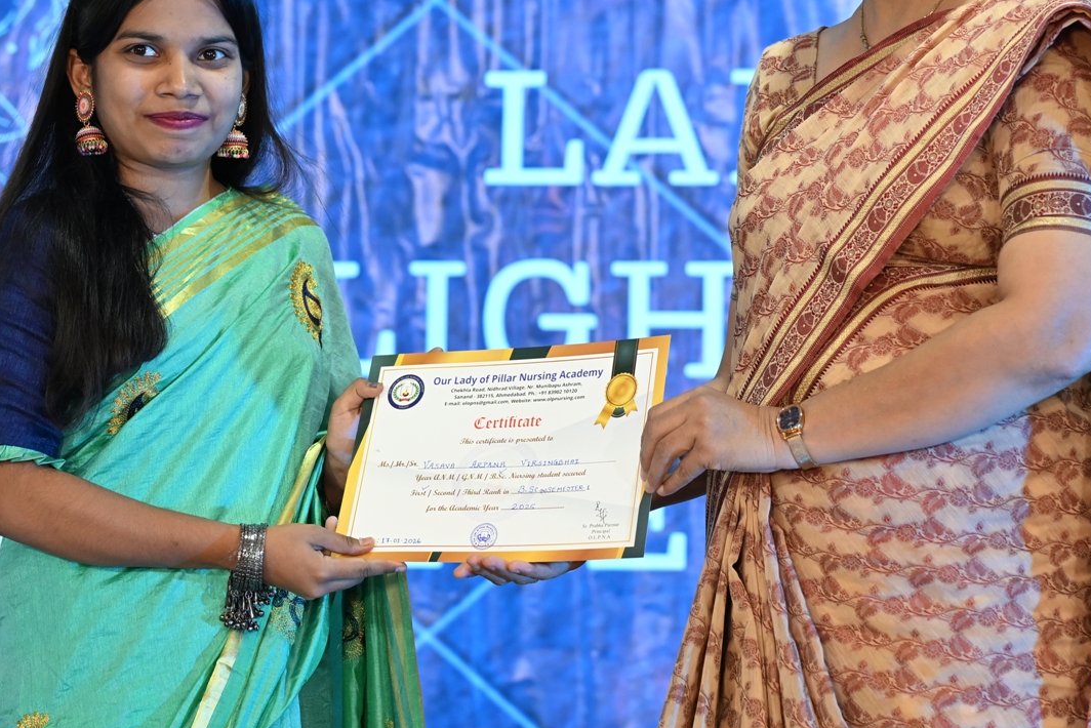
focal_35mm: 133
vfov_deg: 10.3
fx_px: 4031
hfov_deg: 15.4
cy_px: 259
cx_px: 552
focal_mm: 78
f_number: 4
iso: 1600
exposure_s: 1/125
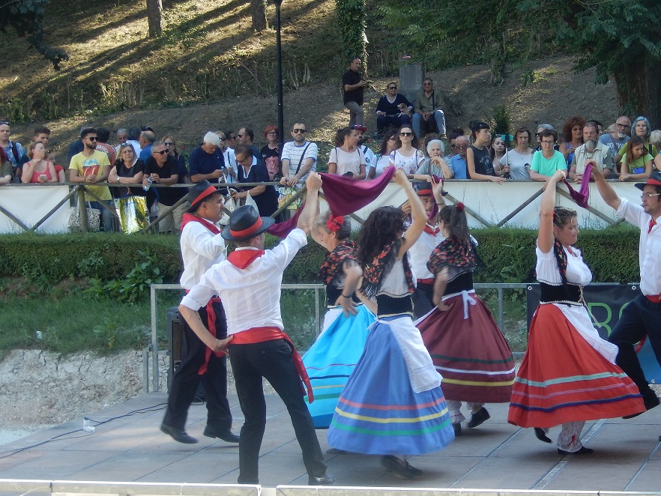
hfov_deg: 17.7
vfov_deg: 13.3
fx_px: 2120
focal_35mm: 111
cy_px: 214
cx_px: 393
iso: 125
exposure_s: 1/100
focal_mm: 15.2
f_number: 5.1
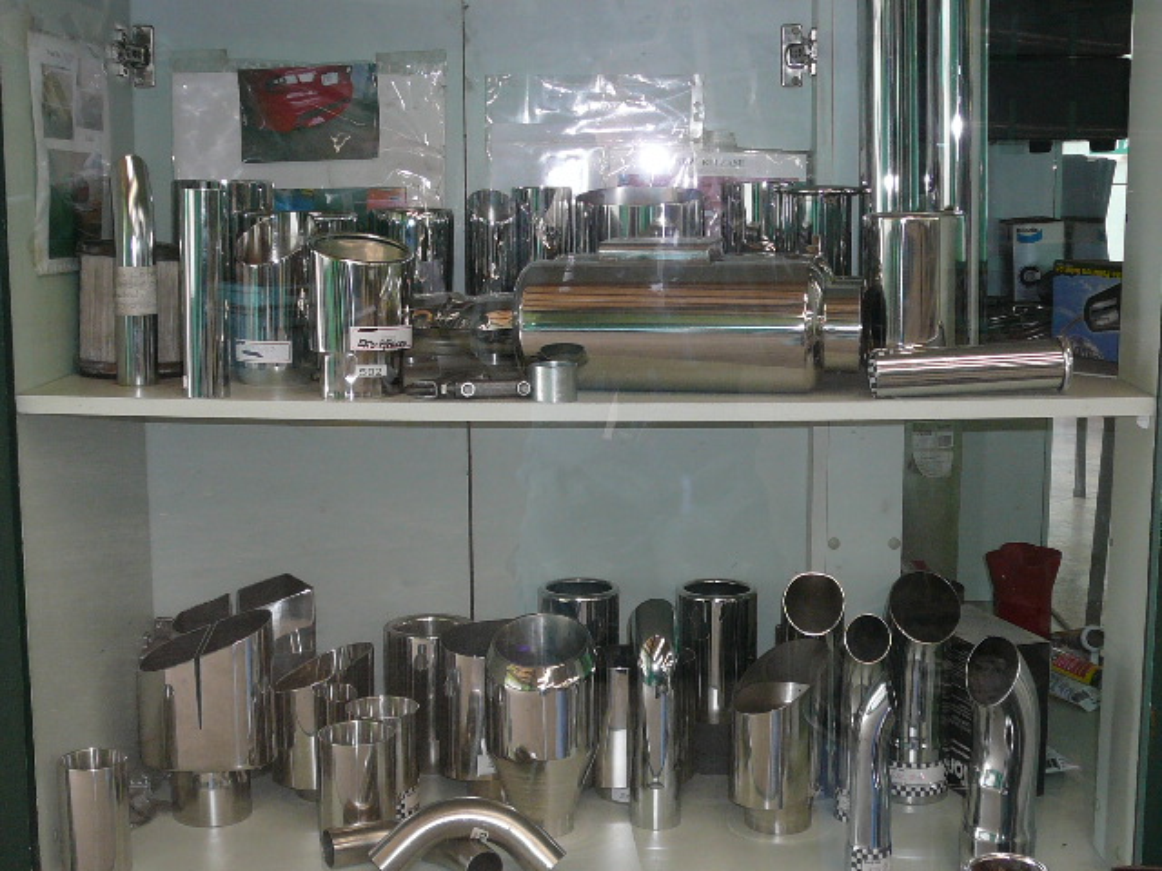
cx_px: 581
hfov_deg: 37.5
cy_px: 436
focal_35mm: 51
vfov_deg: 28.6
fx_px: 1712
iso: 100
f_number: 3.1
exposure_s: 1/30
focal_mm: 6.1
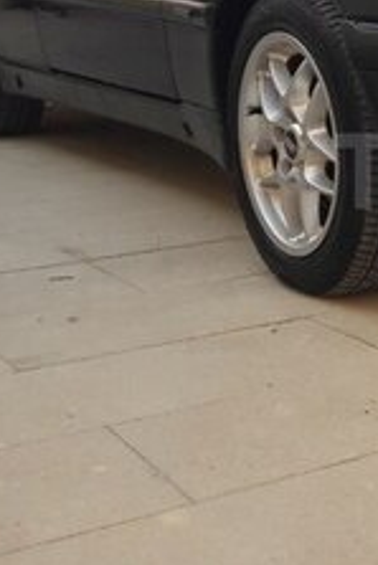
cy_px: 171
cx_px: 594
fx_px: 1352
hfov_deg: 14.6
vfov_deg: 23.5
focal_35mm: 86
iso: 40
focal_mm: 3.7
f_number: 1.9
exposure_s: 1/582
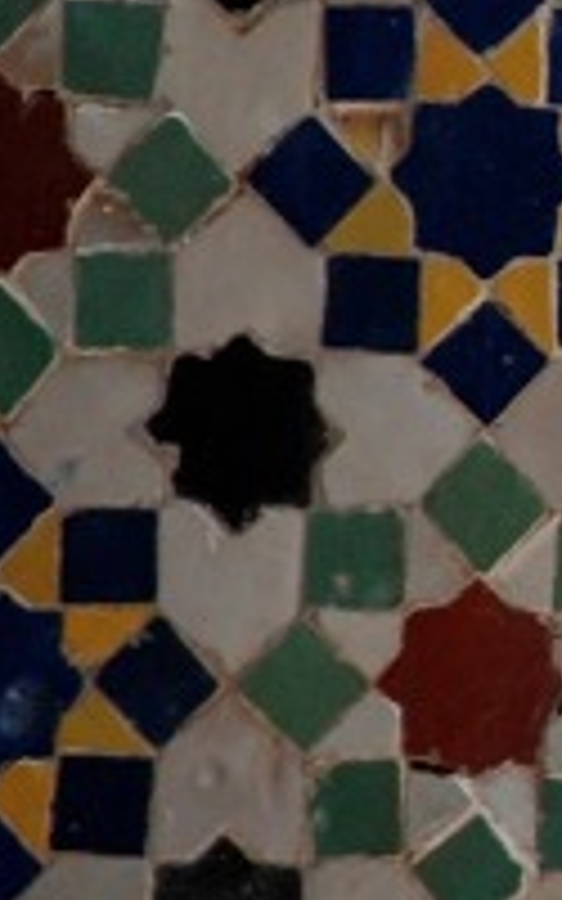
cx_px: 1398
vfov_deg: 1.8
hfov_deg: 1.1
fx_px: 28795
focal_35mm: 1175
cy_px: 387
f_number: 5.3
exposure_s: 1/400
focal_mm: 240
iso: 800
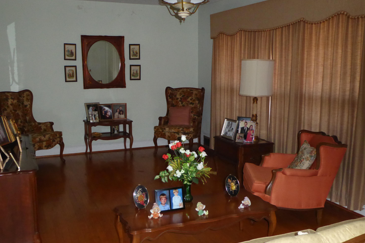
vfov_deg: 35.0
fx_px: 385
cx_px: 183
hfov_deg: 50.7
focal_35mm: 38
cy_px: 135
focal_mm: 6.3
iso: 800
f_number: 3.7
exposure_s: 1/60
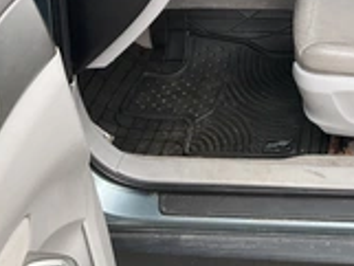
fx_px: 737
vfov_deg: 19.5
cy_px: -37
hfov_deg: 25.8
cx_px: 341
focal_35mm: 72
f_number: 1.8
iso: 32
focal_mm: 3
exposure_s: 1/154
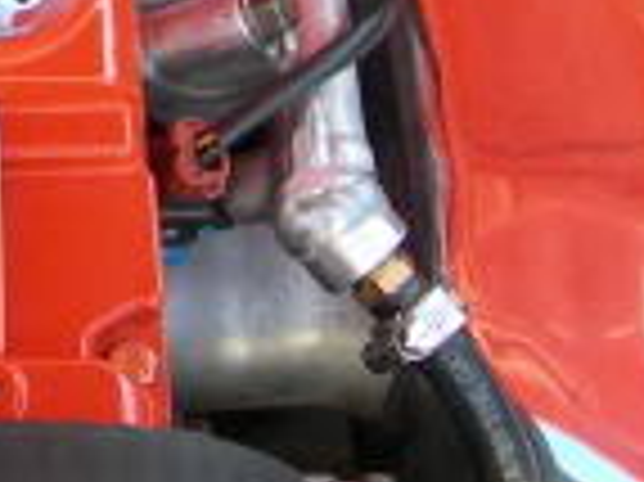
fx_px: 3959
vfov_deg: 6.7
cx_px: -446
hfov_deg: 9.0
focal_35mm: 213
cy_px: -473
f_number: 2.8
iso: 50
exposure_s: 1/66.1
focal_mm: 7.8
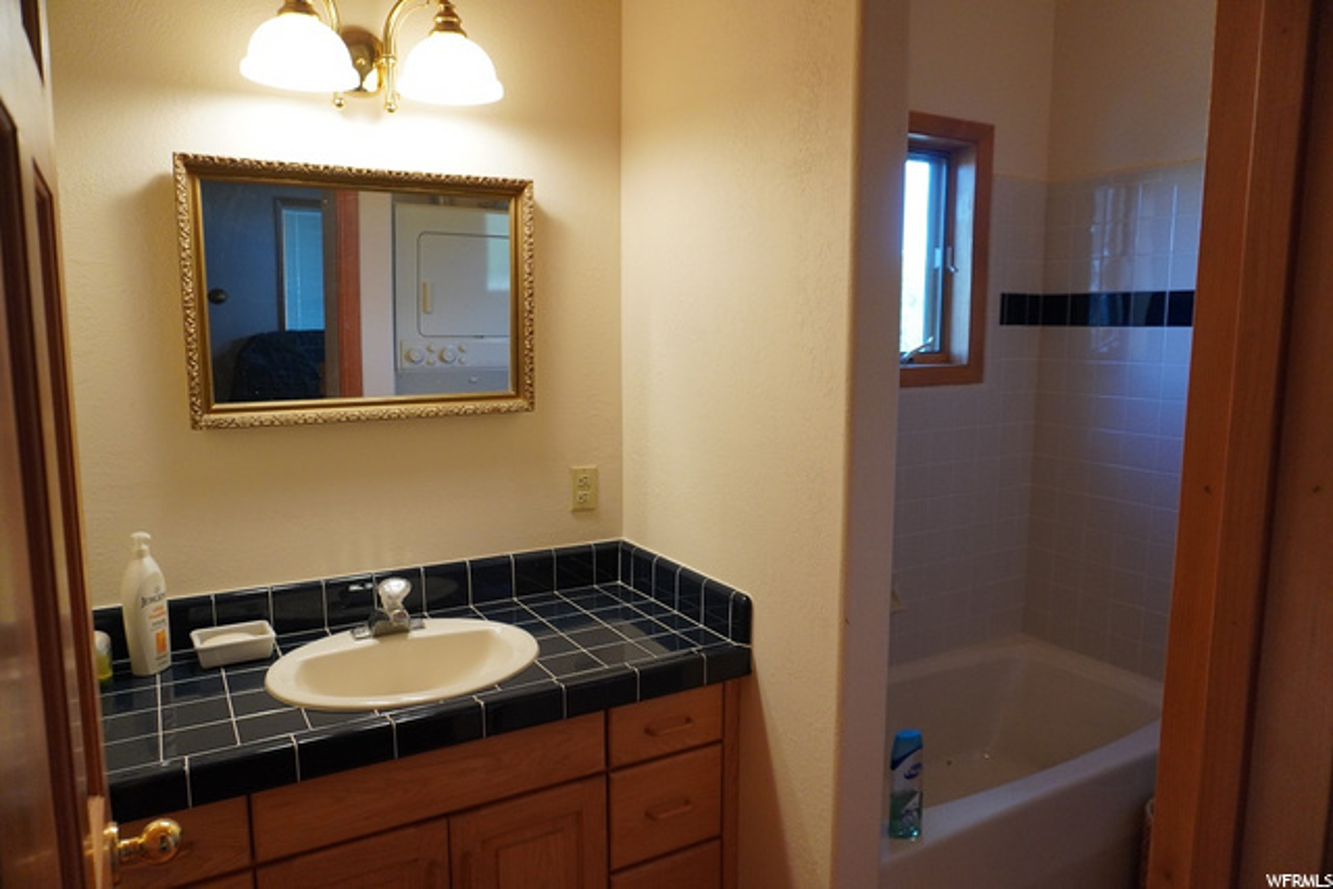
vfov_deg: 53.2
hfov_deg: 73.7
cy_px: 444
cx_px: 666
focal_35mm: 24
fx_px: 889
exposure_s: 1/160
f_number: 4
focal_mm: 16
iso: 1000
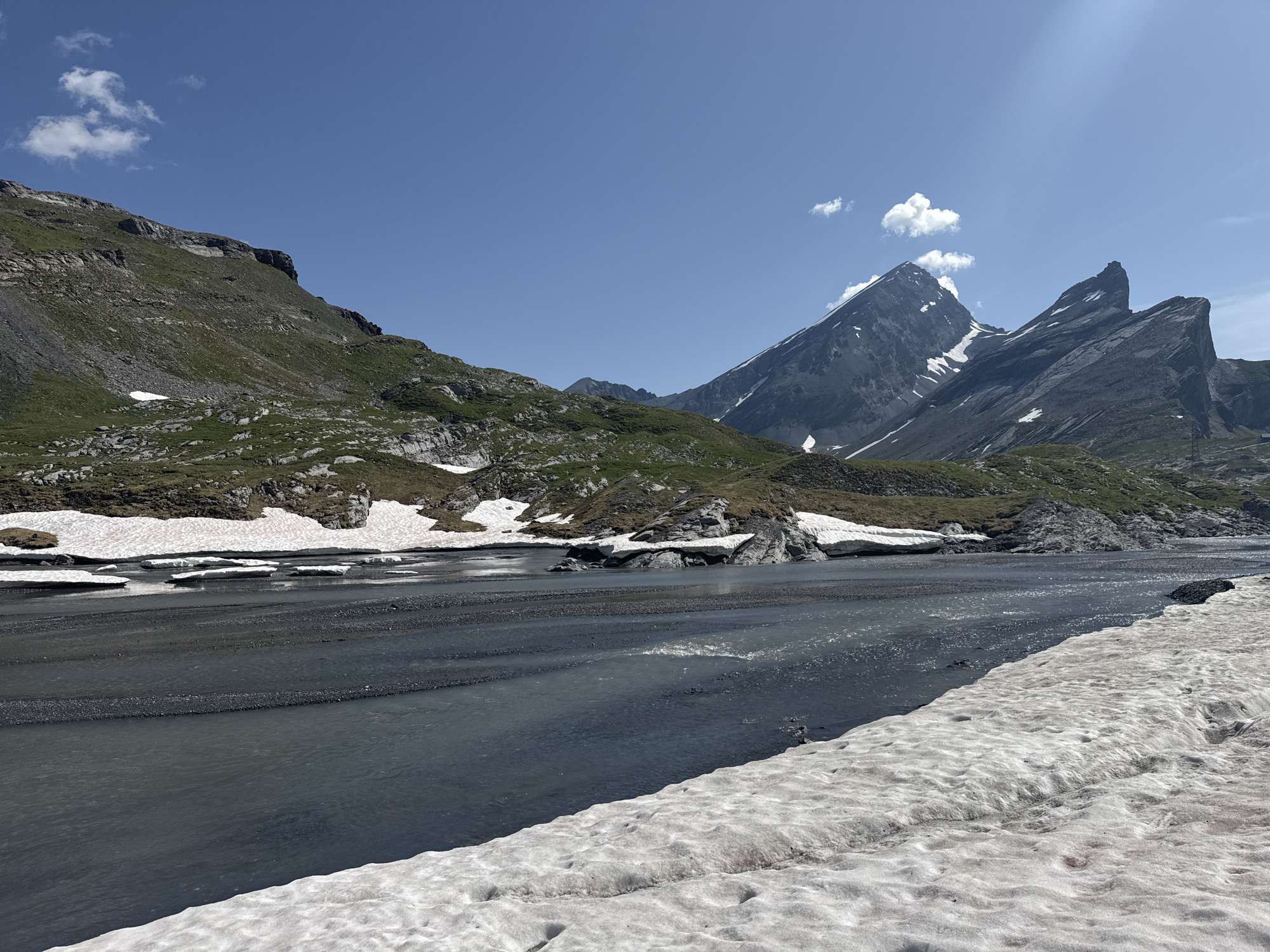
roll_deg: +1.9
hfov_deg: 71.6
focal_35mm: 24
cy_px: 476
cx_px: 635
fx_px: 881
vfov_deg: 56.8
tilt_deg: +4.5
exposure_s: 1/10417
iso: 80
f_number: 1.78
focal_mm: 6.76
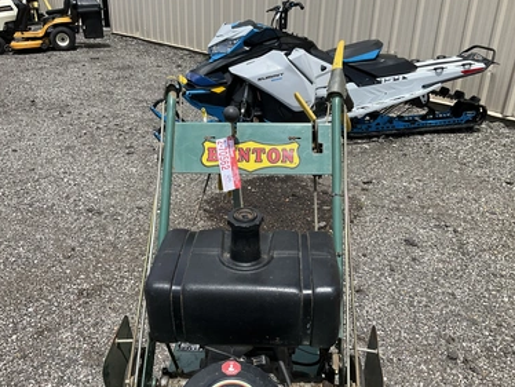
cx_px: 258
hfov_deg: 58.3
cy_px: 200
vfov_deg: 45.5
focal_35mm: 31
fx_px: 461
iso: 25
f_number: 1.8
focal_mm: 3
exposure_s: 1/1490
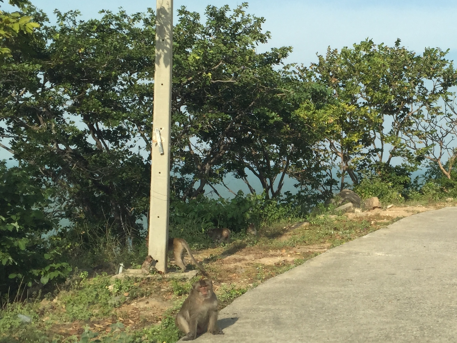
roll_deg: -1.5
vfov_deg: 24.0
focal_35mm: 61
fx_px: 805
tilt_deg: -2.7
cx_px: 385
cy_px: 187
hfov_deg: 30.7
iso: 32
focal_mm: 4.15
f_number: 2.2
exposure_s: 1/590
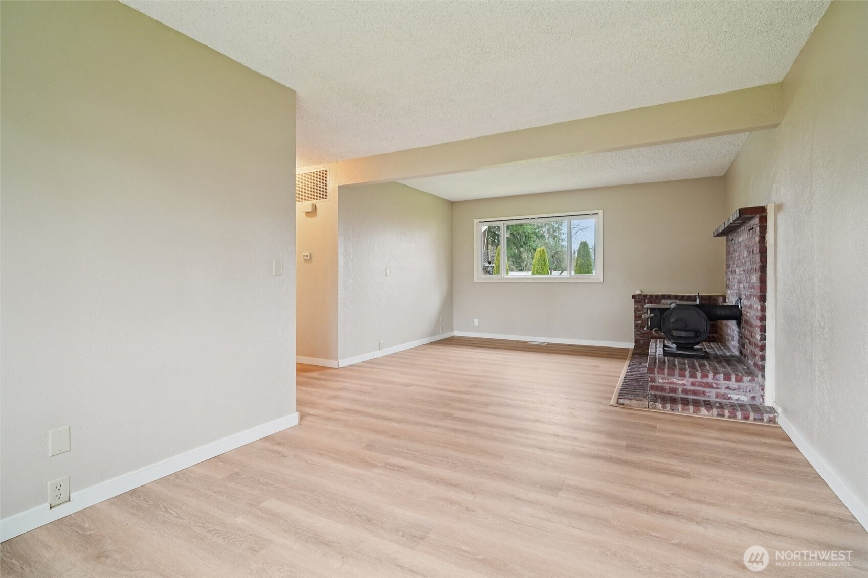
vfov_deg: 73.7
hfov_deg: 96.7
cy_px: 289
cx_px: 434
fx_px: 386
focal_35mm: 16
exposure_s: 1/13
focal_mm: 16
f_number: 8
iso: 1600
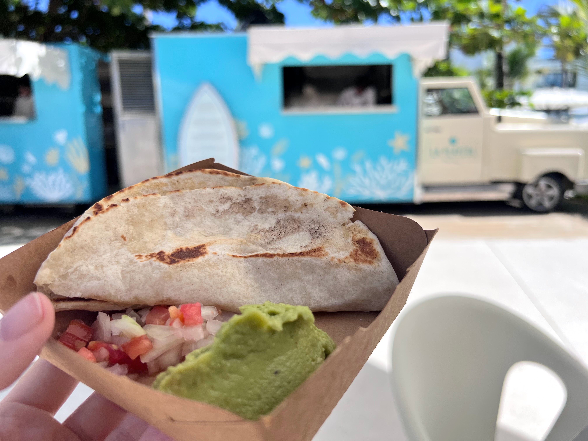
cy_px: 220
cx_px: 294
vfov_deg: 53.1
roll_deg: -0.1
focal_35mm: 26
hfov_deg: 67.3
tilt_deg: -11.3
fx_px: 442
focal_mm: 5.7
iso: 50
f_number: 1.5
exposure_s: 1/3831
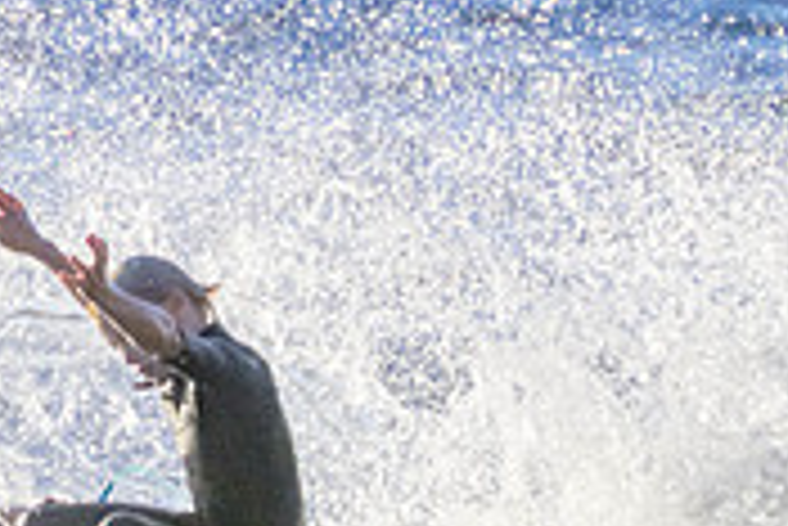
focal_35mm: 3631
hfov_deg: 0.6
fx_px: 79542
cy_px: 677
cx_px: 391
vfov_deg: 0.4
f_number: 11
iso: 1400
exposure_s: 1/2000
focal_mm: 800
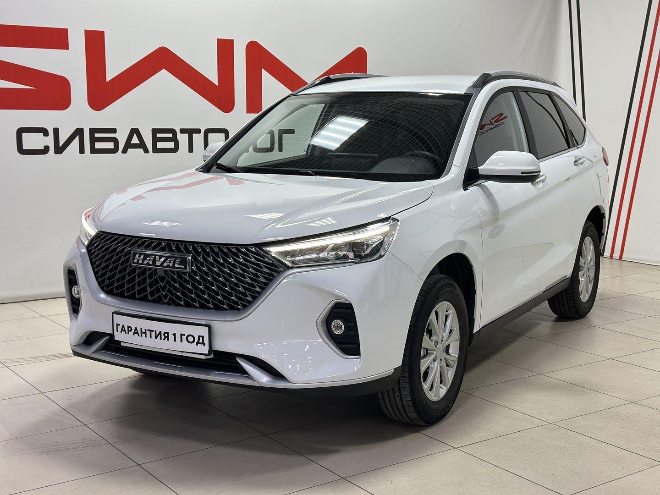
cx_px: 330
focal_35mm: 48
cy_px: 248
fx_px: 915
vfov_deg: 30.3
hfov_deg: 39.7
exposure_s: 1/100
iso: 64
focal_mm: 6.86
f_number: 1.78
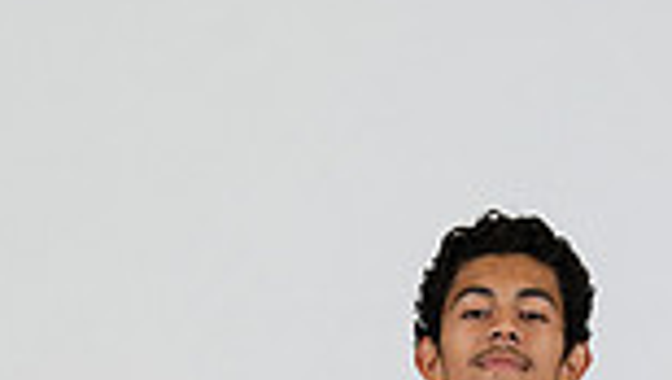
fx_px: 1978
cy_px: 917
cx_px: 493
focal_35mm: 111
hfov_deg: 19.2
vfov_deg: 9.7
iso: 400
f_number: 4
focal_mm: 36.3
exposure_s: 1/125
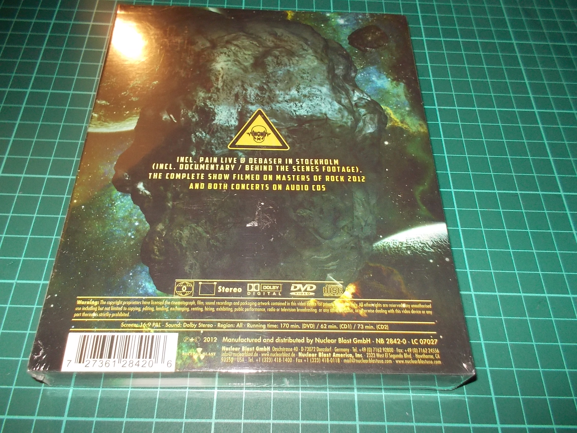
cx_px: 288
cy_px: 216
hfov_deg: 61.7
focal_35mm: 29
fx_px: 483
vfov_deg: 48.2
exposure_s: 1/30
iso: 200
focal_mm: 4.1
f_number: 3.3
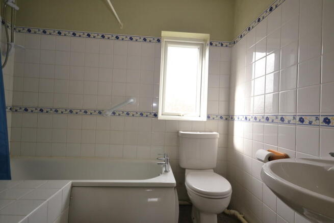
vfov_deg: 63.2
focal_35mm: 20
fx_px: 181
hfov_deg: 85.4
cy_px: 112
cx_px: 167
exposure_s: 1/125
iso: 400
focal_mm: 13
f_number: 5.6
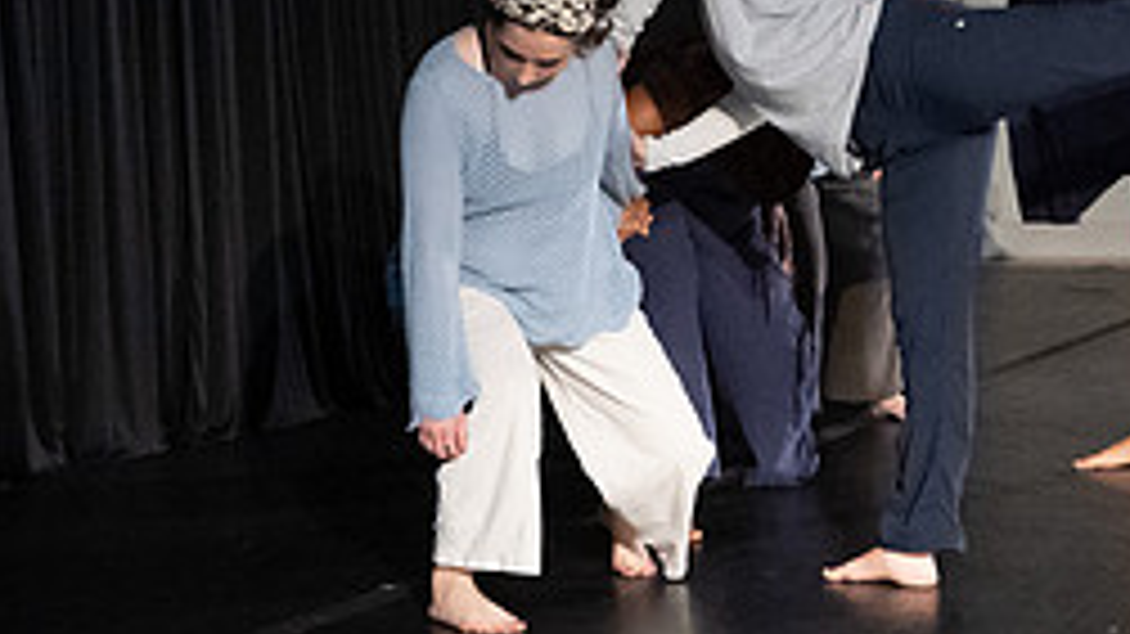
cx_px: 559
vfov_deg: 11.5
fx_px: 3145
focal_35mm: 105
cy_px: 206
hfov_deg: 20.4
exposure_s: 1/400
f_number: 4
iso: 6400
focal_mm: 31.5
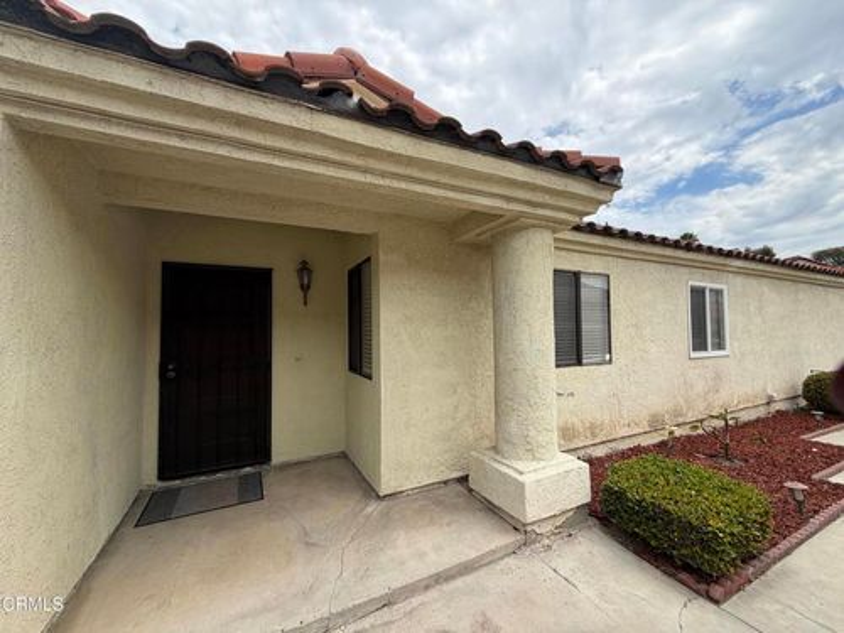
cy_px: 316
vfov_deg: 85.7
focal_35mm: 14
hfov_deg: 102.1
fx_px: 341
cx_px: 422
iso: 25
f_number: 2.2
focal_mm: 2.22
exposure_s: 1/770
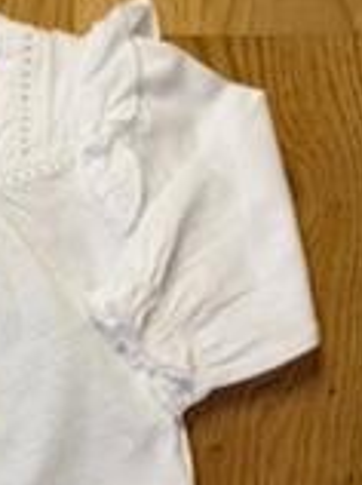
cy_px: 513
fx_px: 1021
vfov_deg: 25.1
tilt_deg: -86.5
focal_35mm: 73
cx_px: -129
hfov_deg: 18.5
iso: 160
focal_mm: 6.76
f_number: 1.78
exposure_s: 1/100
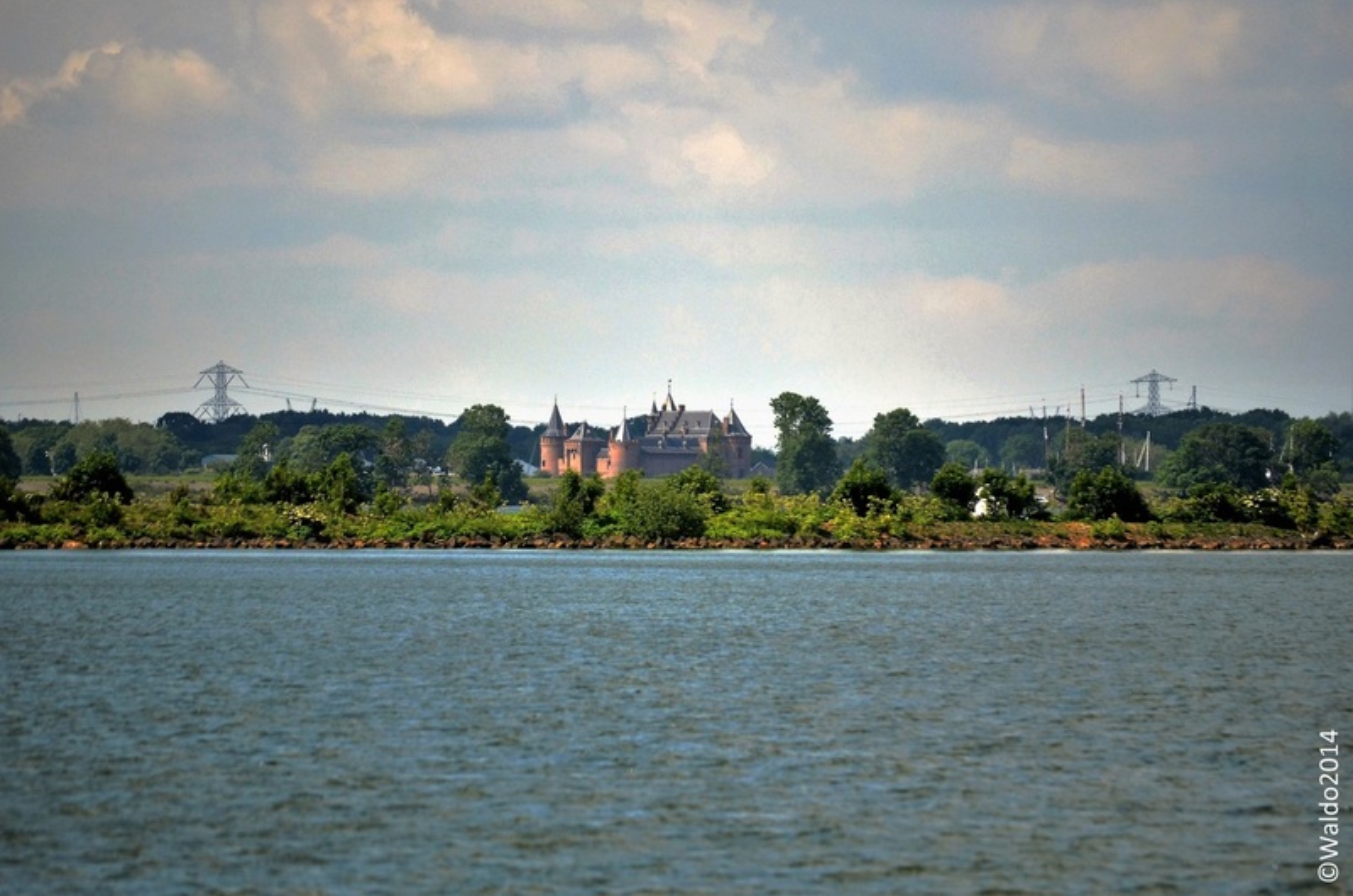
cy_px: 448
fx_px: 11252
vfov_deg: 4.6
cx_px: 676
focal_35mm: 300
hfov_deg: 6.9
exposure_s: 1/2000
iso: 320
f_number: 5.6
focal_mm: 200
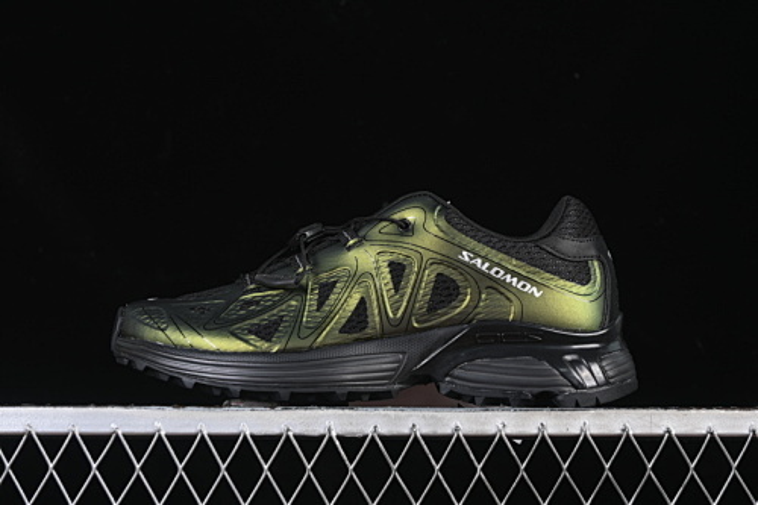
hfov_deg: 27.0
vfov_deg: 18.2
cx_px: 379
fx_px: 1579
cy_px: 252
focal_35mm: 75
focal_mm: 50
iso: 160
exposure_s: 1/60
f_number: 6.3
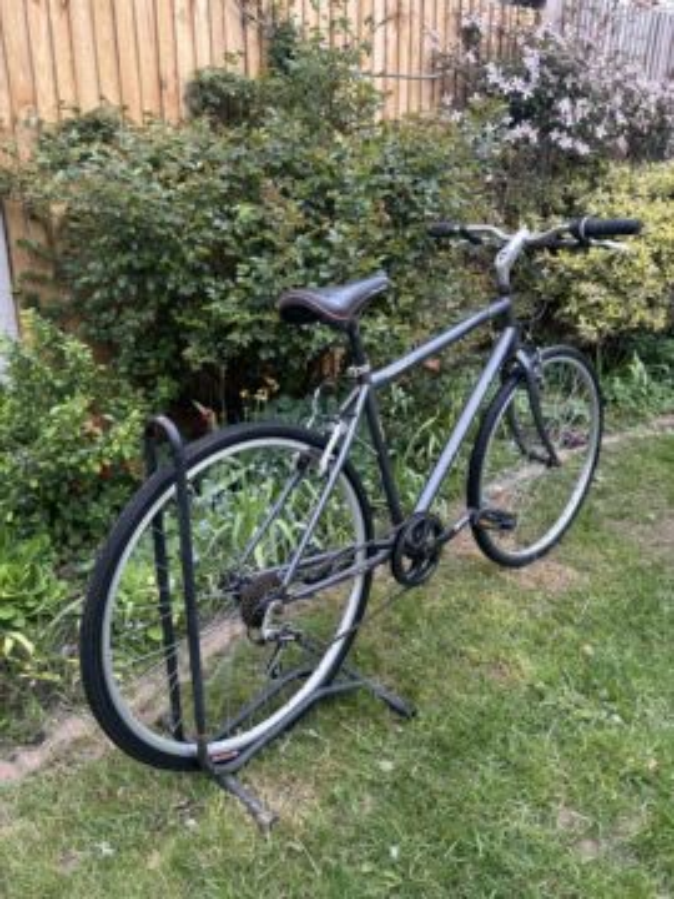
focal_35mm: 26
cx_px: 337
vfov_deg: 67.3
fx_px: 675
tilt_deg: -18.7
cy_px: 450
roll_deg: -3.6
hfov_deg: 53.1
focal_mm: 5.96
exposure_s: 1/67
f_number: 1.6
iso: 125
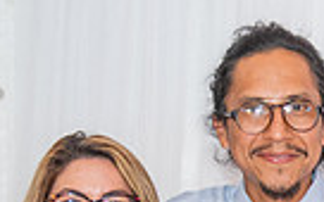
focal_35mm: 253
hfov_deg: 8.1
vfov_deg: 5.1
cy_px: 404
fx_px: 2234
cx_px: 489
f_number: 2.8
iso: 1000
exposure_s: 1/160
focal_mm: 44
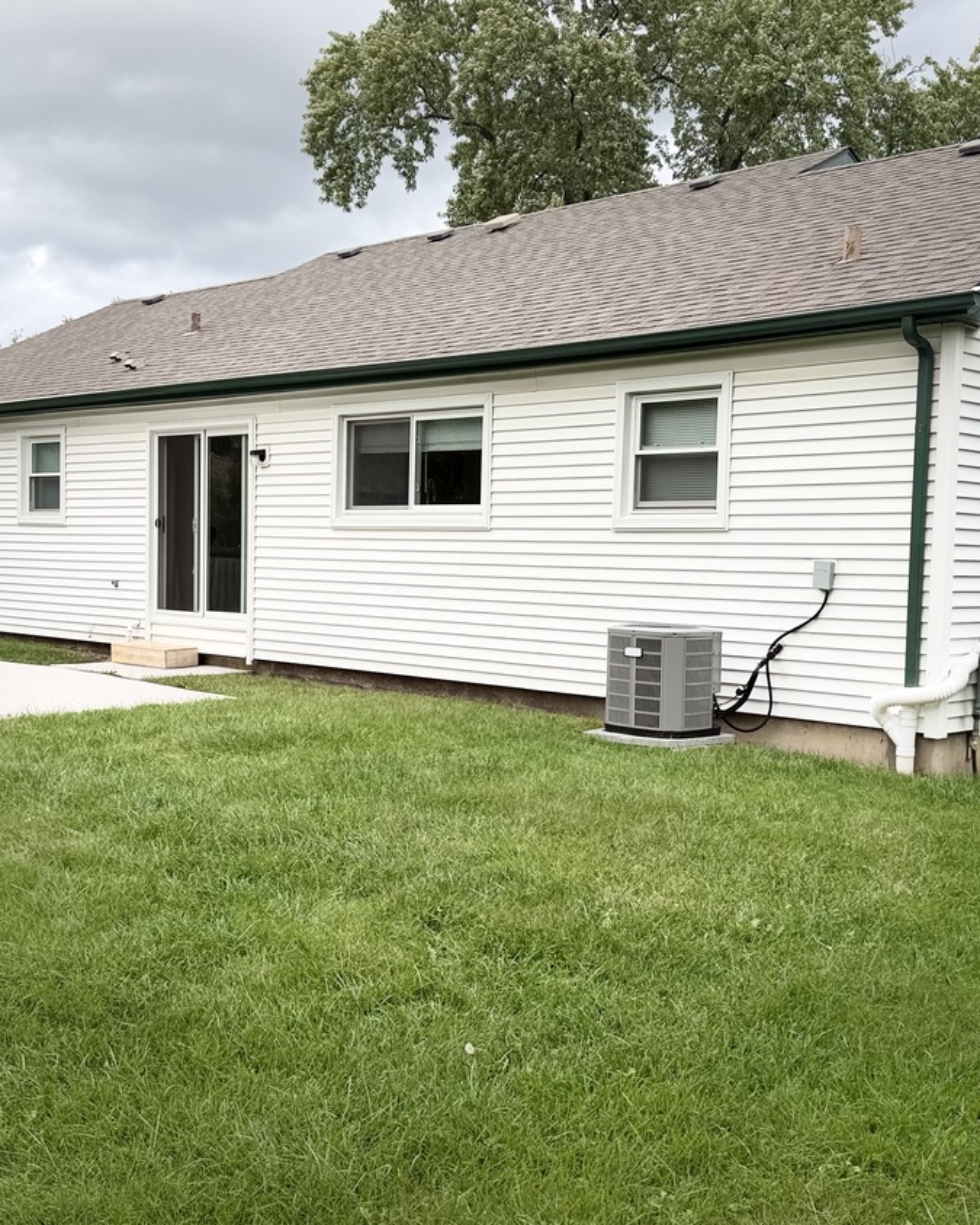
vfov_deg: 45.8
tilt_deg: -3.4
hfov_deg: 37.4
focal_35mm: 40
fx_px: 1449
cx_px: 489
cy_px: 636
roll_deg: -1.6
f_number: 1.78
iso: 80
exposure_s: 1/1018
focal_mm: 6.76
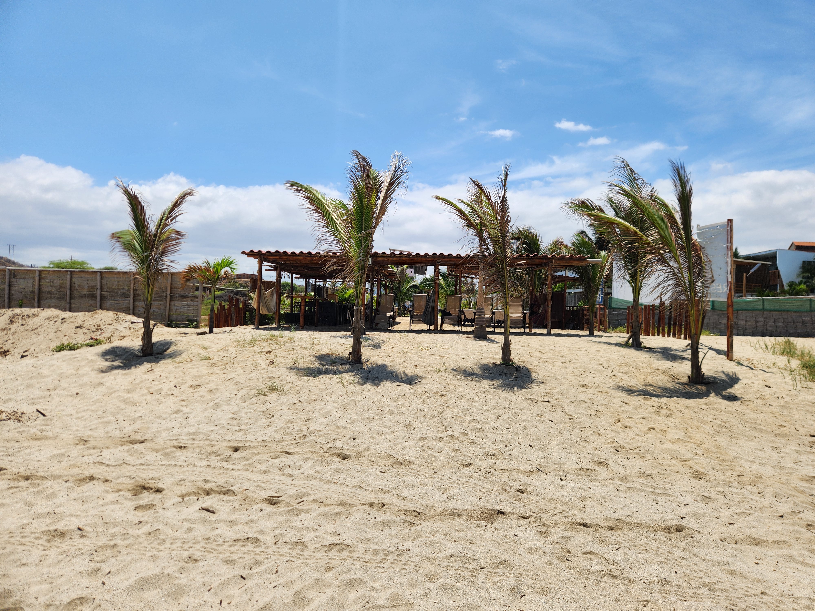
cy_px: 306
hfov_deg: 73.9
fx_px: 542
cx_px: 408
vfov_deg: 58.9
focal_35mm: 23
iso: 20
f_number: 1.8
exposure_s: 1/3211
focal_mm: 5.4
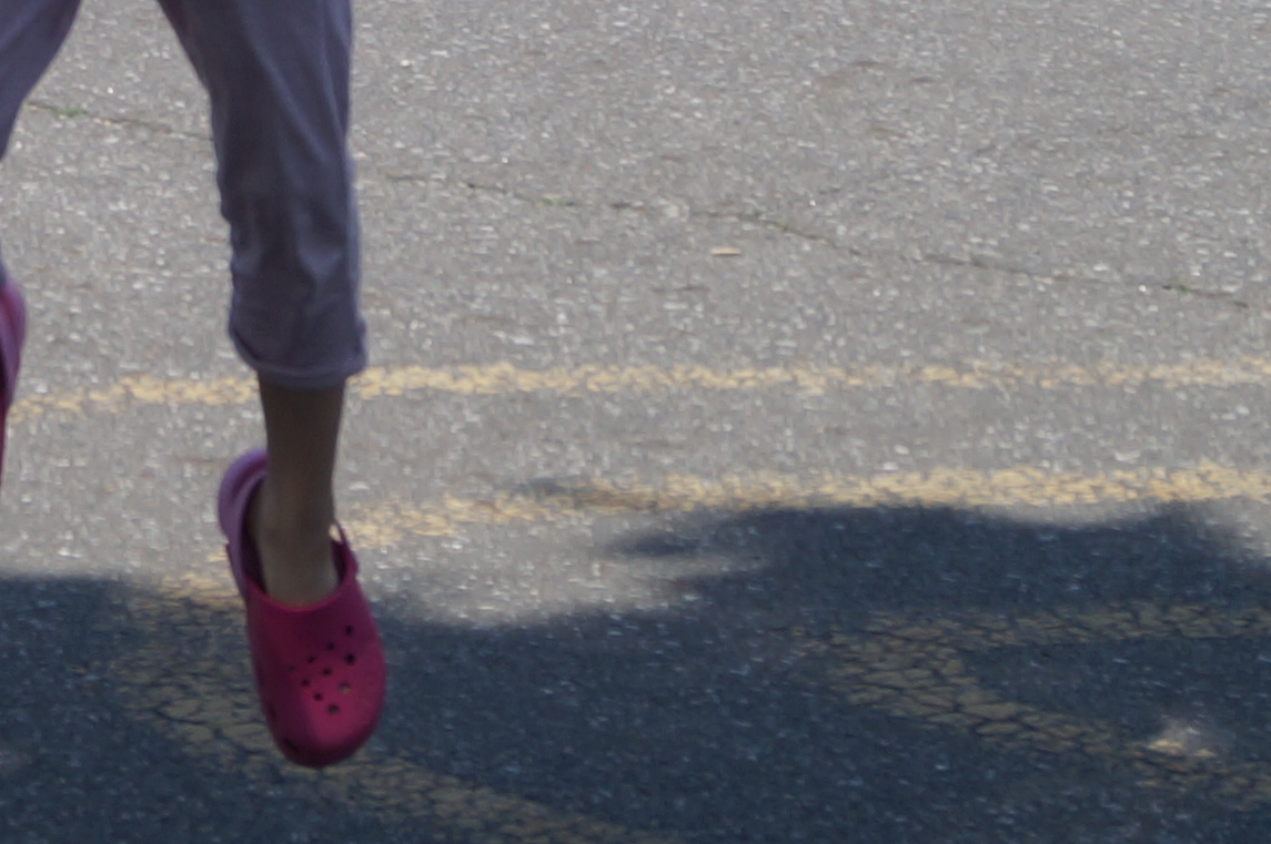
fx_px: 6807
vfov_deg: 6.8
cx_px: -524
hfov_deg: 10.4
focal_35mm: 193
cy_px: -924
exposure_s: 1/320
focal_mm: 30
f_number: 9
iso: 100
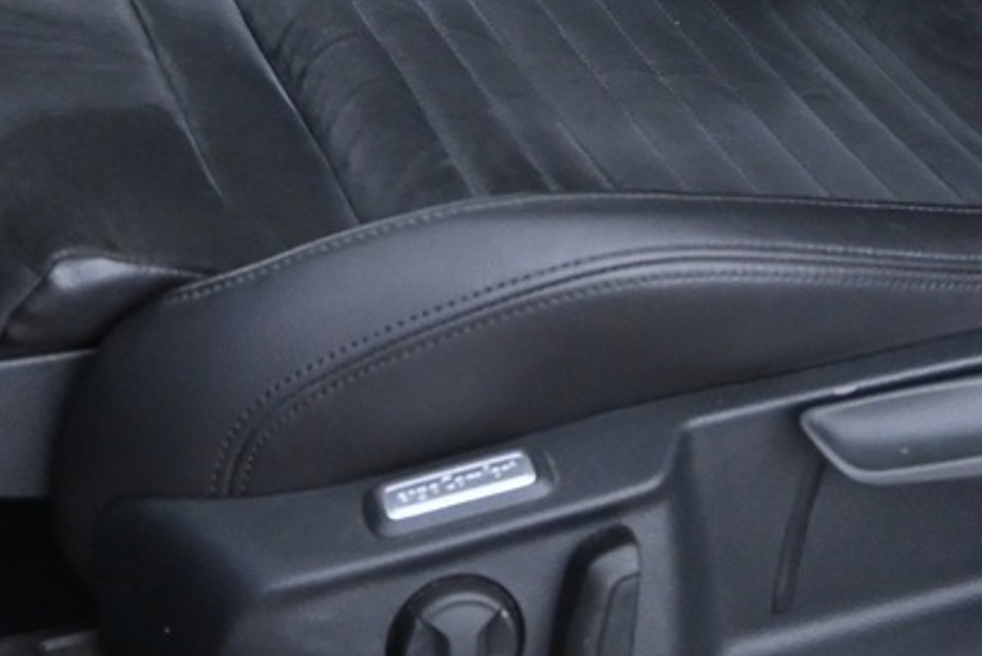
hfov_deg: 21.4
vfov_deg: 13.4
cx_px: 591
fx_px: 2592
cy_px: -408
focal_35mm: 95
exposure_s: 1/25
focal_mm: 16
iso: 1600
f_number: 3.5
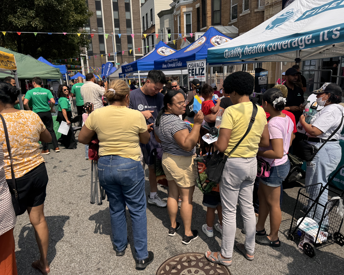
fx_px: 255
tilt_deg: -12.3
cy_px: 138
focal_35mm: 25
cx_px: 177
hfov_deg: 68.1
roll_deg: +0.7
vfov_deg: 56.8
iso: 80
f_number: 1.78
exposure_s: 1/4950
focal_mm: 6.76
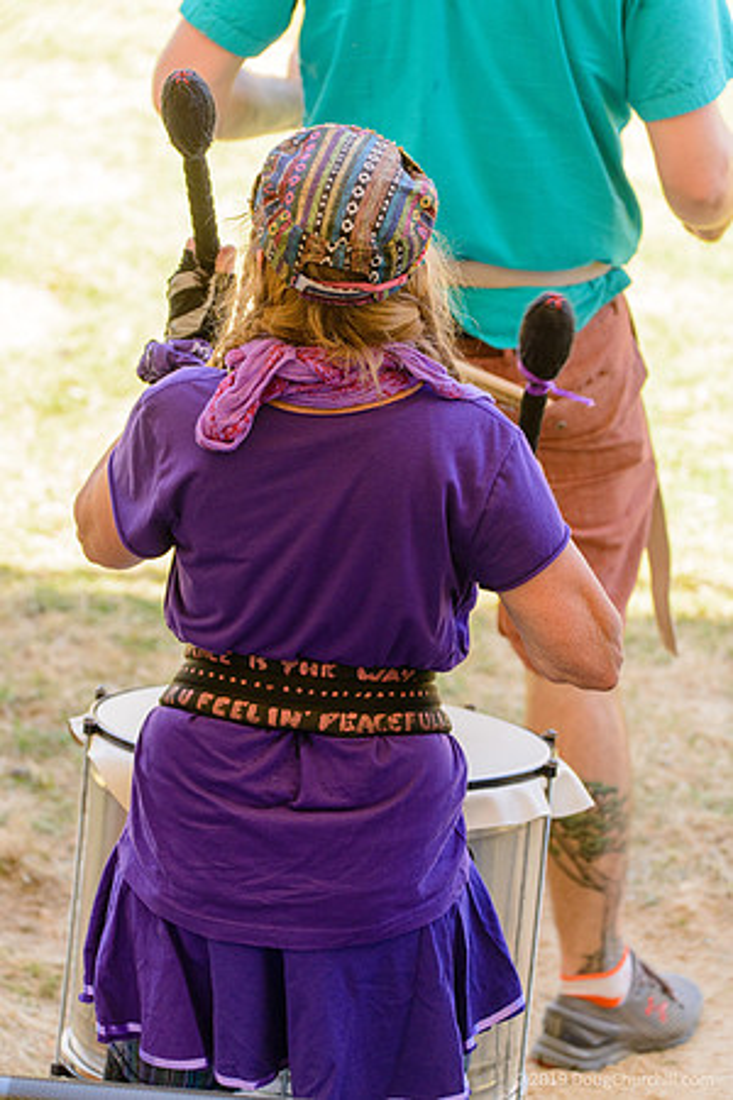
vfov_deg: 9.8
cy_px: 550
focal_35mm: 210
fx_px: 6413
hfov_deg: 6.5
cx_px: 366
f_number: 5.6
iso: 720
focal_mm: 210
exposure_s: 1/500
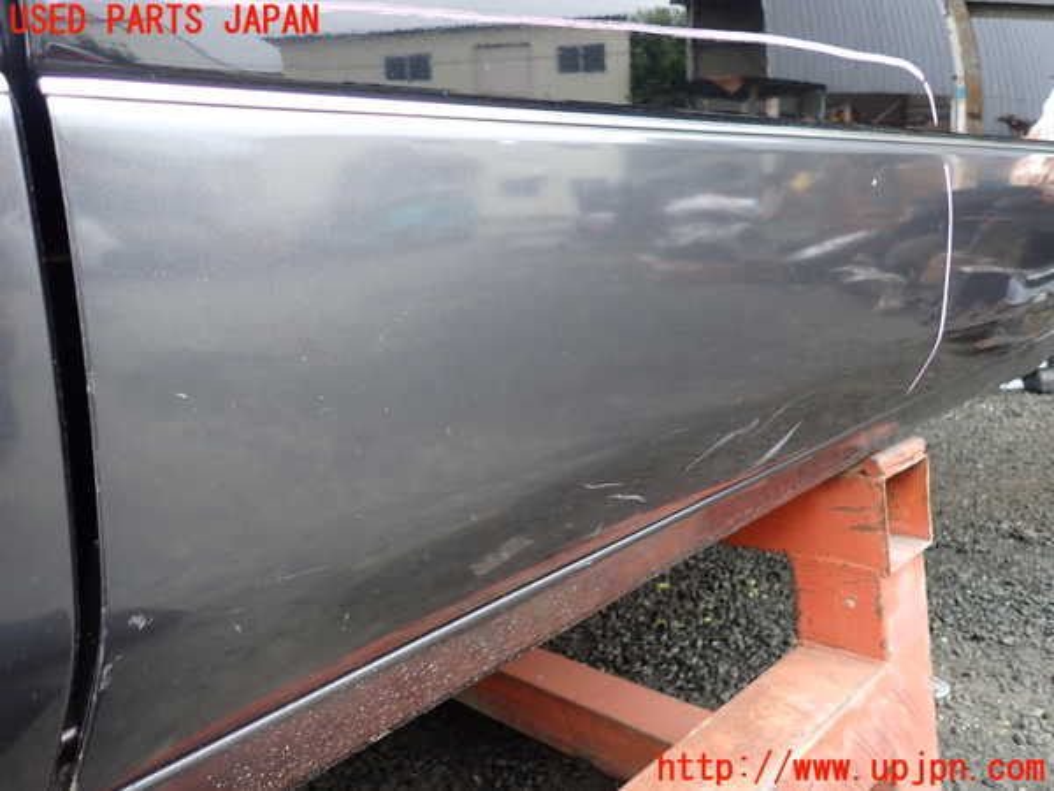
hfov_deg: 69.4
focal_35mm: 25
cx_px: 527
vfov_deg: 54.9
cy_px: 396
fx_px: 761
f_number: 2
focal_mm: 4.5
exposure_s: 1/100
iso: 200
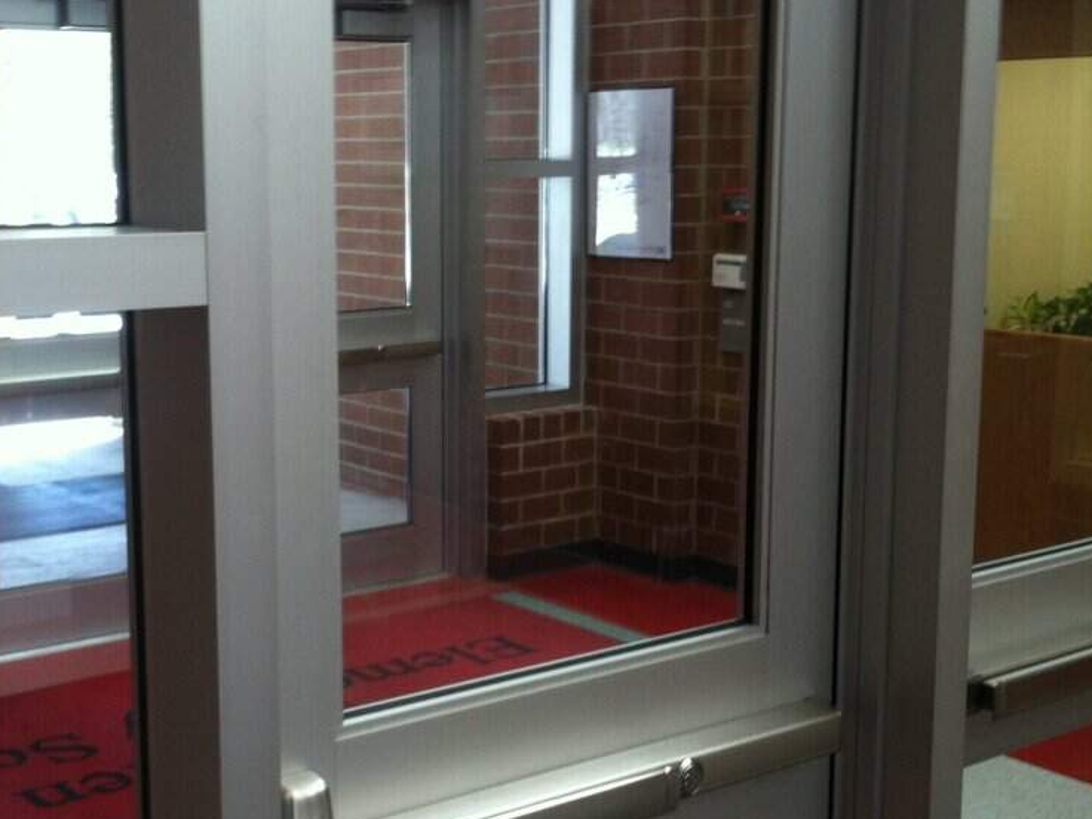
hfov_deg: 33.7
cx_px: 426
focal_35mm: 57
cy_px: 425
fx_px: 1798
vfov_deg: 25.7
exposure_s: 1/24
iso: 80
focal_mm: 3.85
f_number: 2.8
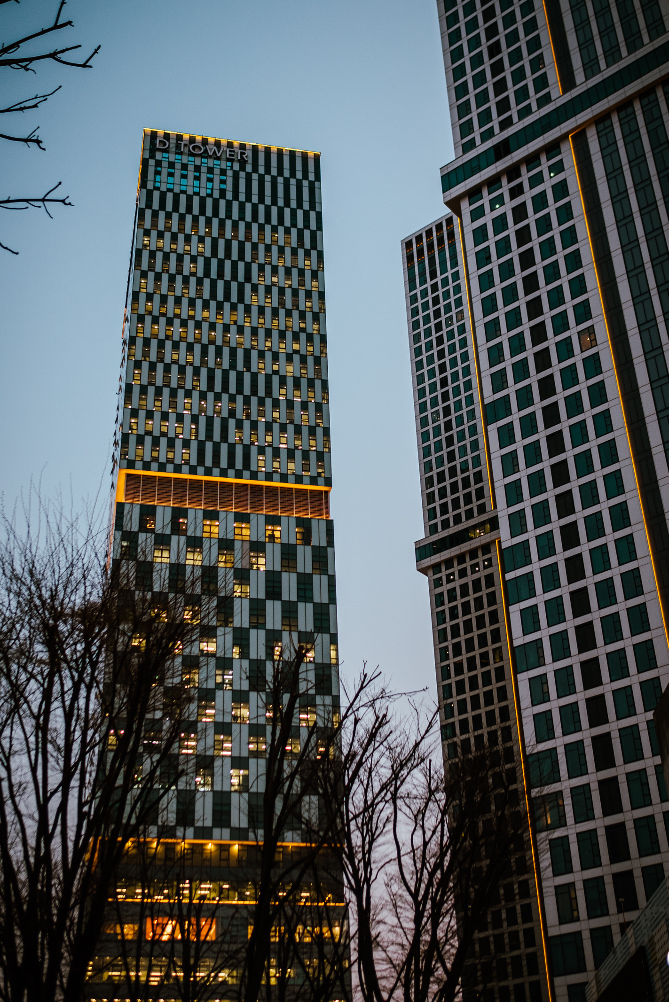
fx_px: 1170
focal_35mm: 42
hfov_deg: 31.9
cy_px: 487
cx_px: 334
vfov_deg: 46.4
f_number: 1.8
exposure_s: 1/125
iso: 200
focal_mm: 23
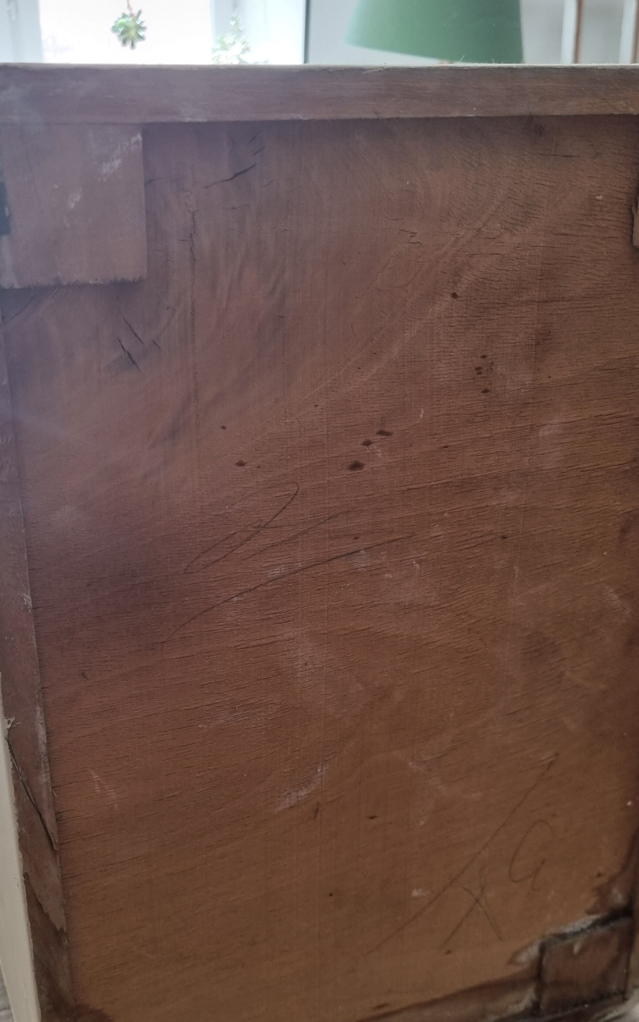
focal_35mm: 40
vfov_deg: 48.9
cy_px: 625
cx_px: 296
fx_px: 1115
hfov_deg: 32.0
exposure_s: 1/100
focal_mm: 5.4
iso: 125
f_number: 1.8
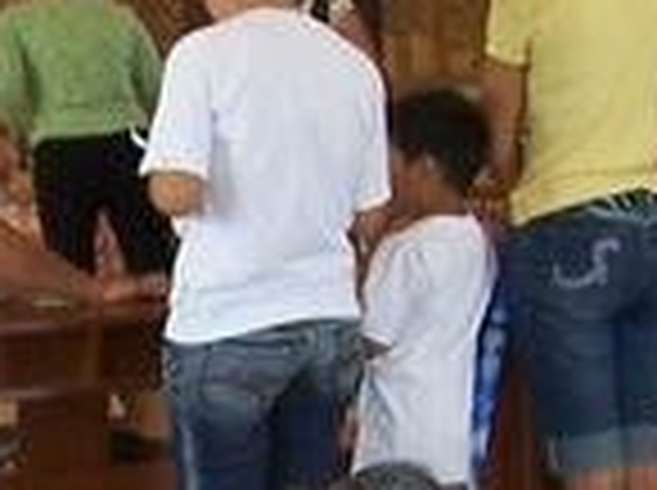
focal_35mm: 267
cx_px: -184
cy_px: 686
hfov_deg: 7.4
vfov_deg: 5.5
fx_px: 5059
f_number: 2.8
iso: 160
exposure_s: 1/60
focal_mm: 6.3
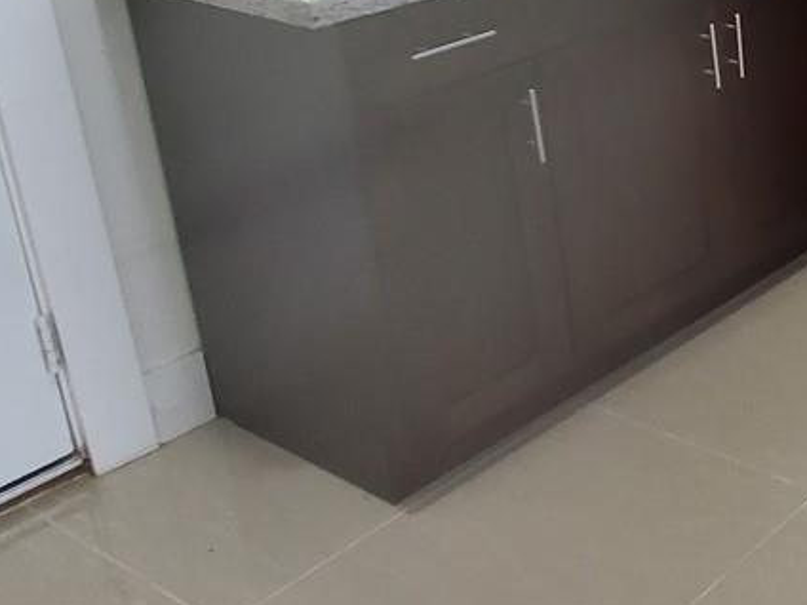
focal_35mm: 49
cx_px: 1212
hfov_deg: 27.2
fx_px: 1142
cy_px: -103
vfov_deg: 26.6
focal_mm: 1.8
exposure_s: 1/39
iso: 400
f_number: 2.2
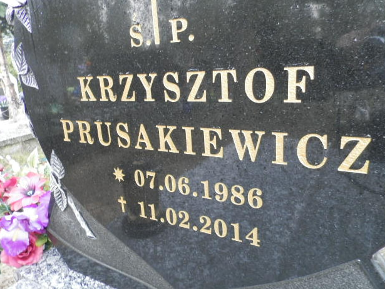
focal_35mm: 26
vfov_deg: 53.1
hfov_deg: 67.3
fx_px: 289
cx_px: 193
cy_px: 139
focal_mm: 4.5
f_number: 3.1
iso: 200
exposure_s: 1/20
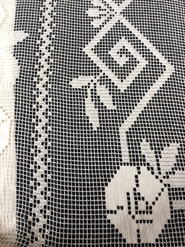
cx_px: 92
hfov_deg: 44.1
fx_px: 229
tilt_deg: -73.3
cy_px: 124
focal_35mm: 32
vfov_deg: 56.9
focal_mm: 3.3
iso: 100
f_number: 2.4
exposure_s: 1/25
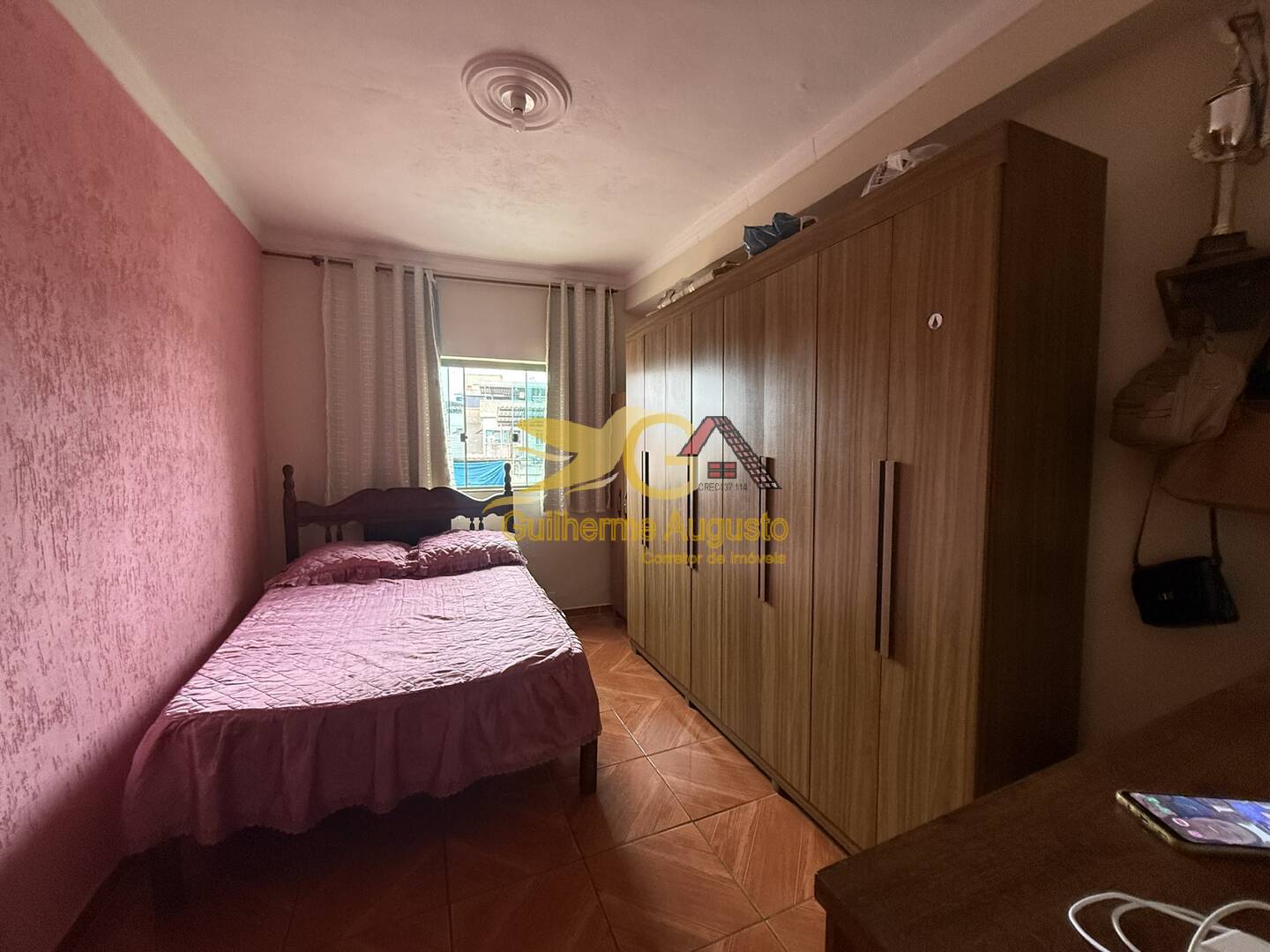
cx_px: 635
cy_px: 476
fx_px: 514
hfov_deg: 102.1
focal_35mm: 14
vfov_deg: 85.7
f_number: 2.2
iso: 320
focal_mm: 2.22
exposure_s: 1/99
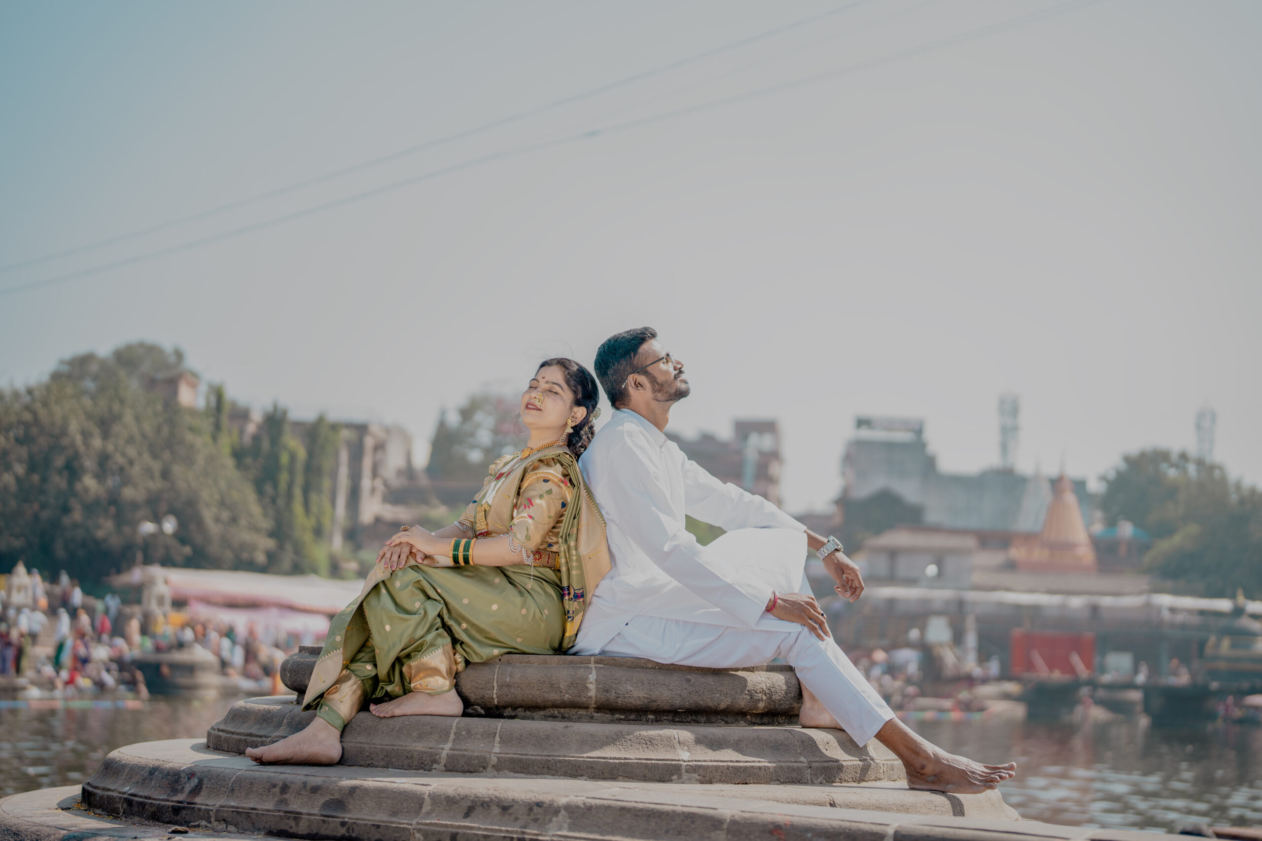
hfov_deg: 39.6
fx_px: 1753
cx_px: 631
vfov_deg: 27.0
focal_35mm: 50
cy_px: 420
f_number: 1.4
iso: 100
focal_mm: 50
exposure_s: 1/3200
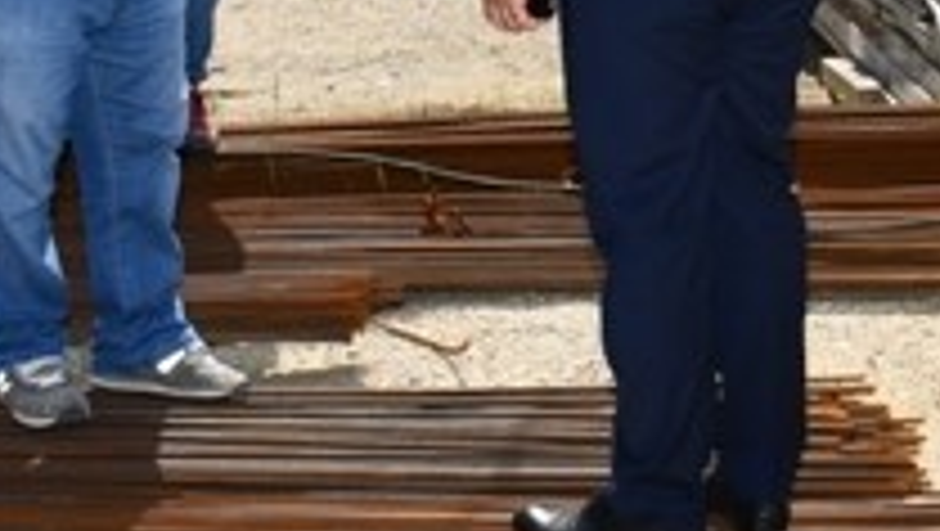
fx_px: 2694
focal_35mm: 108
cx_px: 1048
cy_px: -430
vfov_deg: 10.6
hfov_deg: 19.0
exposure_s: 1/250
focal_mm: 18
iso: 100
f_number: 8
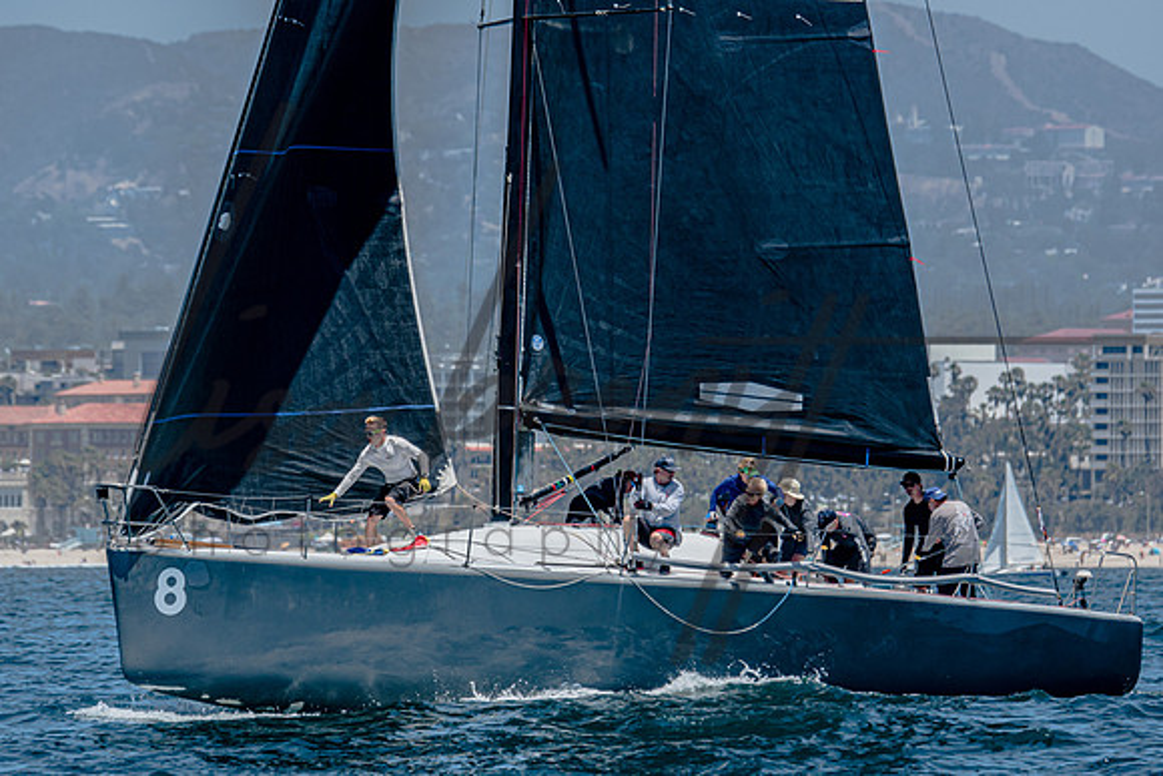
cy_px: 390
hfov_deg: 4.4
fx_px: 15251
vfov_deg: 2.9
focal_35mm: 472
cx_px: 609
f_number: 5.6
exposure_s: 1/1600
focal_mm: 290
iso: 200
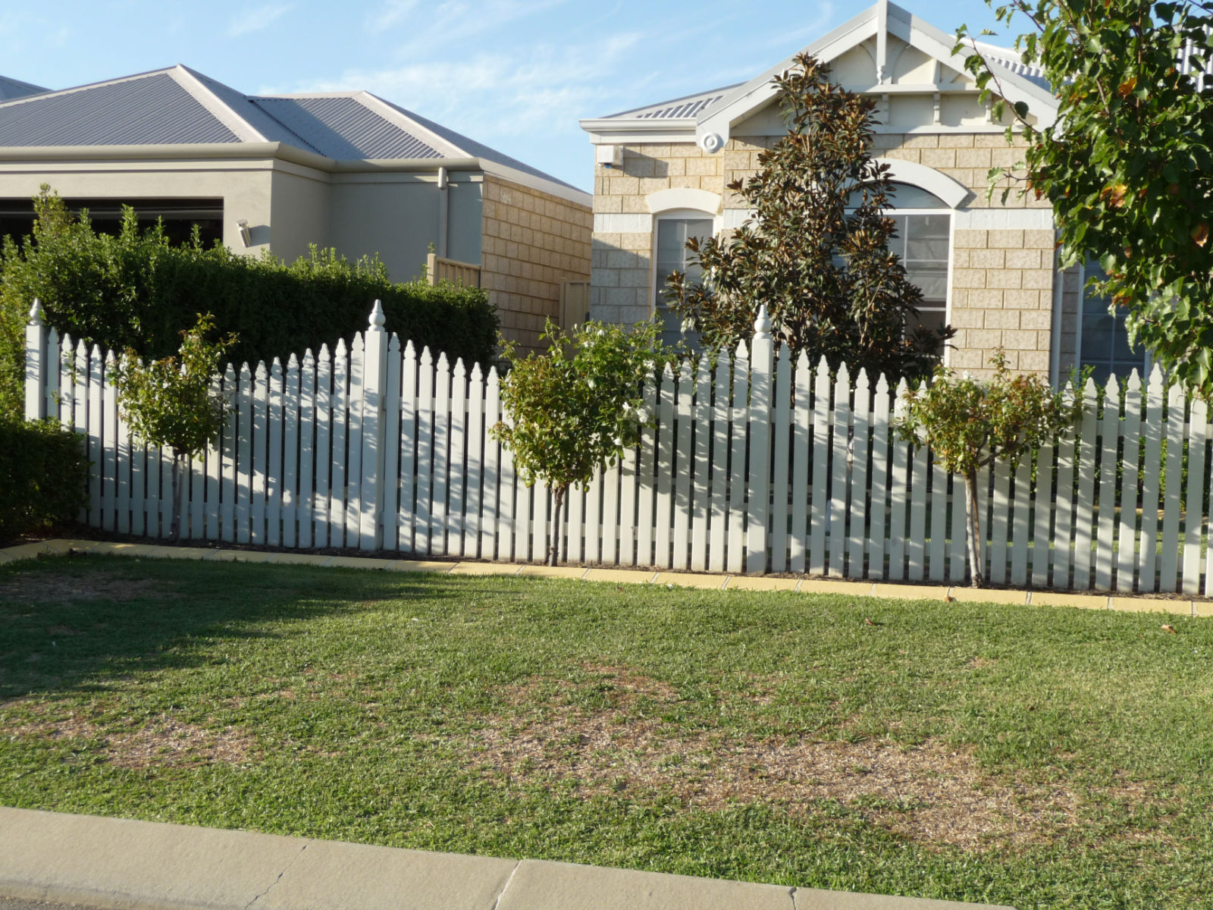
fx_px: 1682
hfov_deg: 39.7
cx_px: 606
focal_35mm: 48
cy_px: 455
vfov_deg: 30.3
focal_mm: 8
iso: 100
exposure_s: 1/400
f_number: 4.2
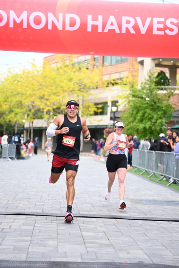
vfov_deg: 24.8
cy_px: 134
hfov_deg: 16.7
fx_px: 611
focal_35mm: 82
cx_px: 90
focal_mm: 82
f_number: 2.8
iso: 1000
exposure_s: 1/1600
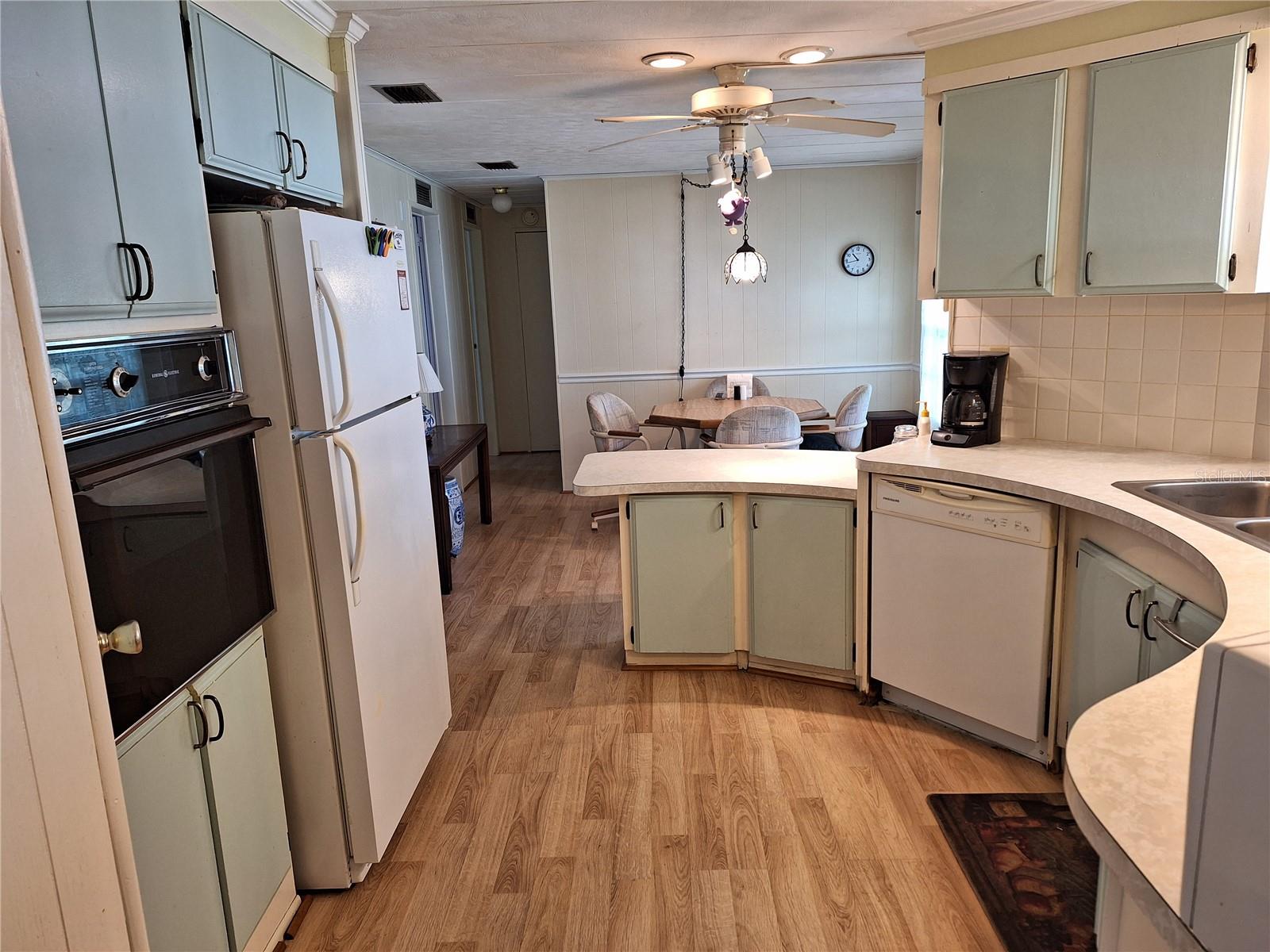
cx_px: 635
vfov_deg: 58.9
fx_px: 844
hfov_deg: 73.9
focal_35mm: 23
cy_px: 476
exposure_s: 1/40
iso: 100
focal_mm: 5.54
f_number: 1.8
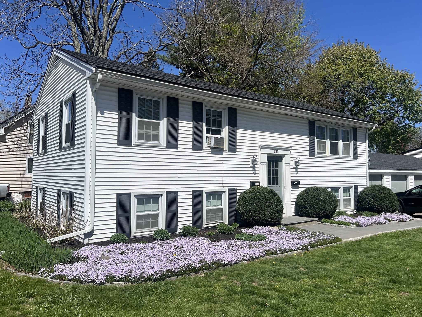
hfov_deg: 67.3
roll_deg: -0.4
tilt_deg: +2.4
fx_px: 317
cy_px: 158
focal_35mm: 26
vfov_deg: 53.1
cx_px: 211
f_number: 1.5
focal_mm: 5.7
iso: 50
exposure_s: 1/8696
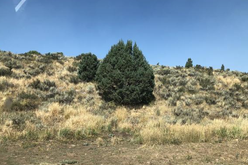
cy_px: 99
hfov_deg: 55.8
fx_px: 234
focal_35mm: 34
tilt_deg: -2.8
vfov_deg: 38.7
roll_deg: -1.3
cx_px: 122
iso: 20
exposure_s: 1/1499
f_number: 1.8
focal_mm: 3.99
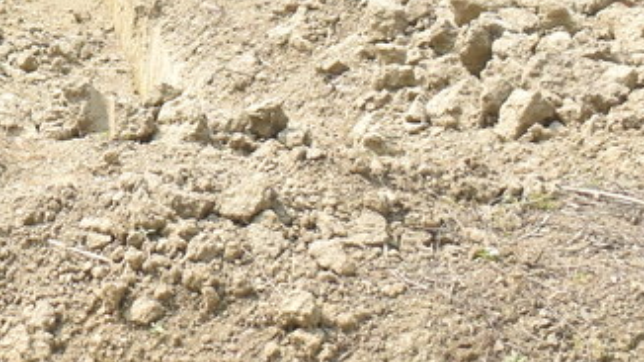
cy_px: -184
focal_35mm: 166
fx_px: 2840
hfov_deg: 12.3
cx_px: -322
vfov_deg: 7.2
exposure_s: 1/320
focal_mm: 23
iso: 100
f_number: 3.8
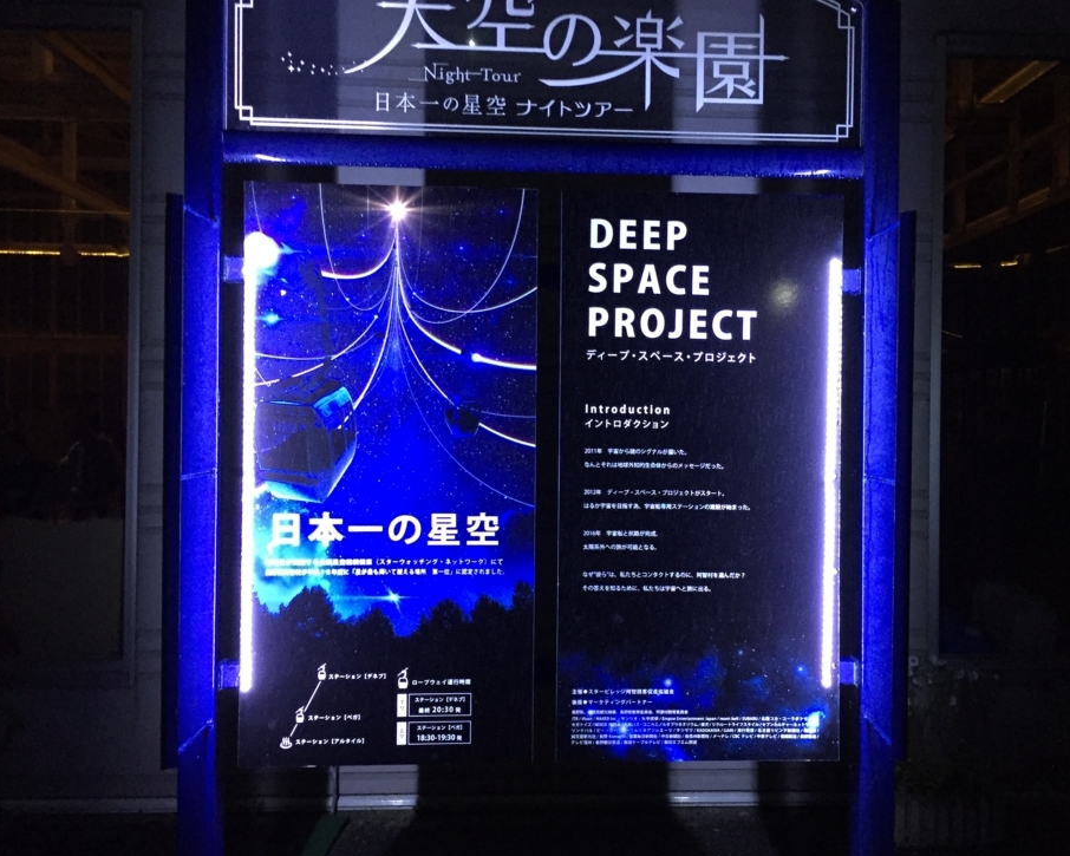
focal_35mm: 32
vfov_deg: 45.8
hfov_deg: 55.5
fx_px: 1013
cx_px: 599
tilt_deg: -1.8
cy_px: 416
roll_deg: -0.9
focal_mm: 4.15
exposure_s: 1/24
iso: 250
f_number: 2.2
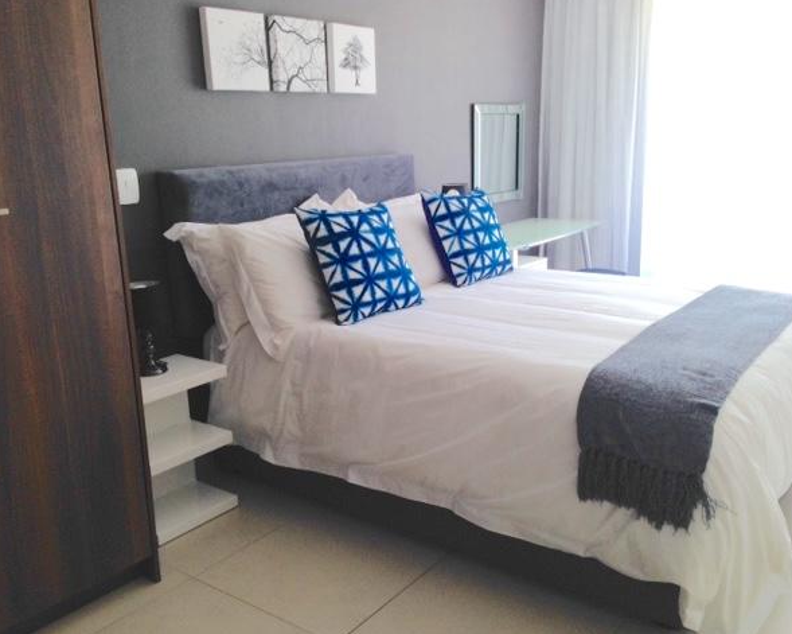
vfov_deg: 42.2
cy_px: 315
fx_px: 820
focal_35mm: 35
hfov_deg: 51.5
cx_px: 403
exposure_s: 1/40
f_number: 2.4
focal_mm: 4.12
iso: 50
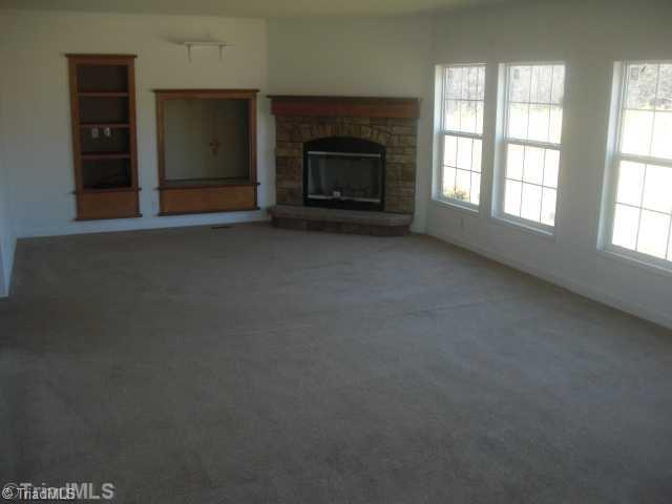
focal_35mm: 36
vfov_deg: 39.7
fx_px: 699
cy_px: 252
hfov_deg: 51.4
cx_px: 336
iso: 100
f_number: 2.8
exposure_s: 1/60
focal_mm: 6.3
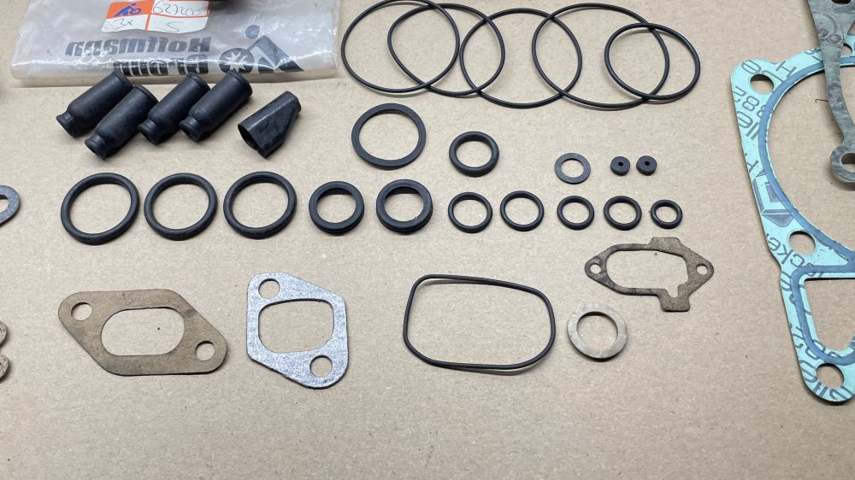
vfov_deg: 34.6
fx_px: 771
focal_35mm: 34
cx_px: 383
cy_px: 214
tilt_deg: -62.4
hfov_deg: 57.9
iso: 80
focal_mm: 4.2
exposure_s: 1/100
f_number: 1.6
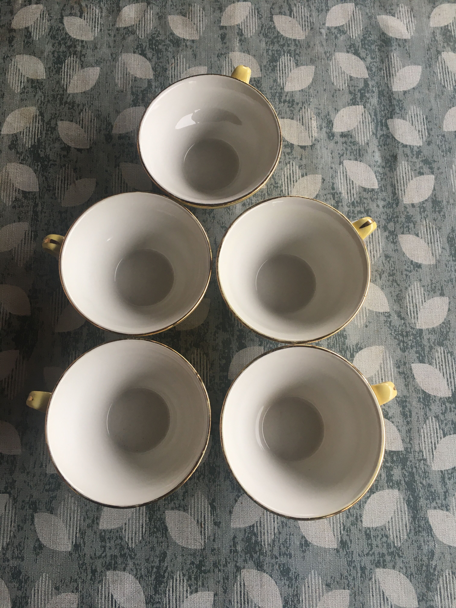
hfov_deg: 48.2
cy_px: 304
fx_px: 509
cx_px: 228
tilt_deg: -77.9
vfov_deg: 61.7
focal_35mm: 29
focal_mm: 4.15
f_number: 2.2
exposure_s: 1/33
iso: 25
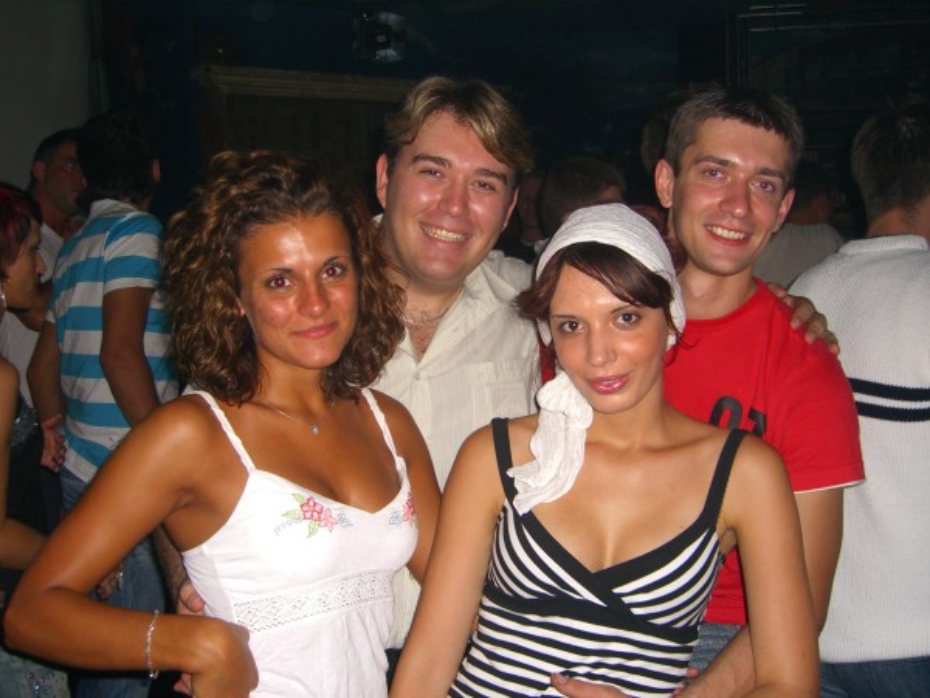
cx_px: 465
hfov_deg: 49.0
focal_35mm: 38
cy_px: 349
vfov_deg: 37.7
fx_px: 1021
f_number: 2.8
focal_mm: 7.9
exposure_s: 1/60
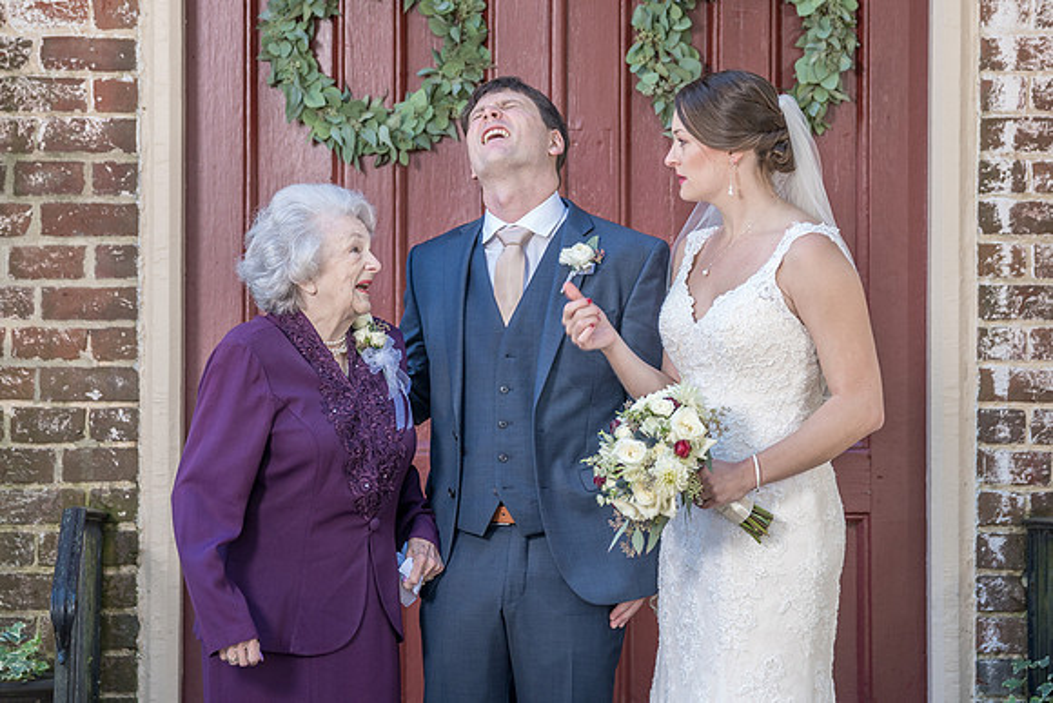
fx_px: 5923
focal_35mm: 202
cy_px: 253
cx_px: 487
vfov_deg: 6.8
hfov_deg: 10.2
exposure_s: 1/200
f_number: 4
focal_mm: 155
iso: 400
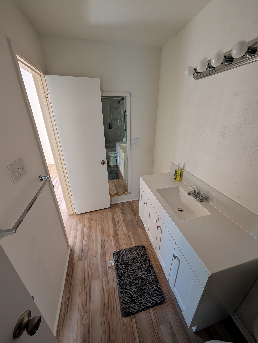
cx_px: 129
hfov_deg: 94.7
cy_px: 172
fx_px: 119
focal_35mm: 12
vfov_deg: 110.4
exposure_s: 1/23.8
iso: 243
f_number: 1.7
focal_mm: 2.02
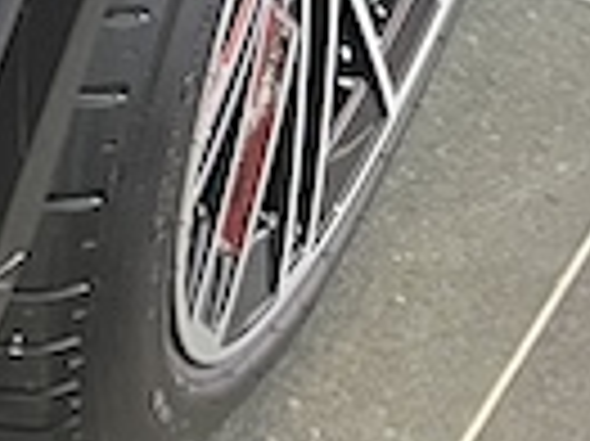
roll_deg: -0.9
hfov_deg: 8.0
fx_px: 3389
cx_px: -1374
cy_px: -405
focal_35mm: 199
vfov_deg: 7.2
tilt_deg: -28.4
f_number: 1.5
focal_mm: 5.7
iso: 500
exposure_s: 1/55
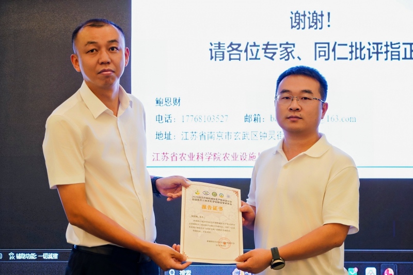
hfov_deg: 29.7
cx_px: 206
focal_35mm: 68
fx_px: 780
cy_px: 138
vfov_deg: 20.0
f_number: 5
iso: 2500
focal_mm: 68
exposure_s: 1/100
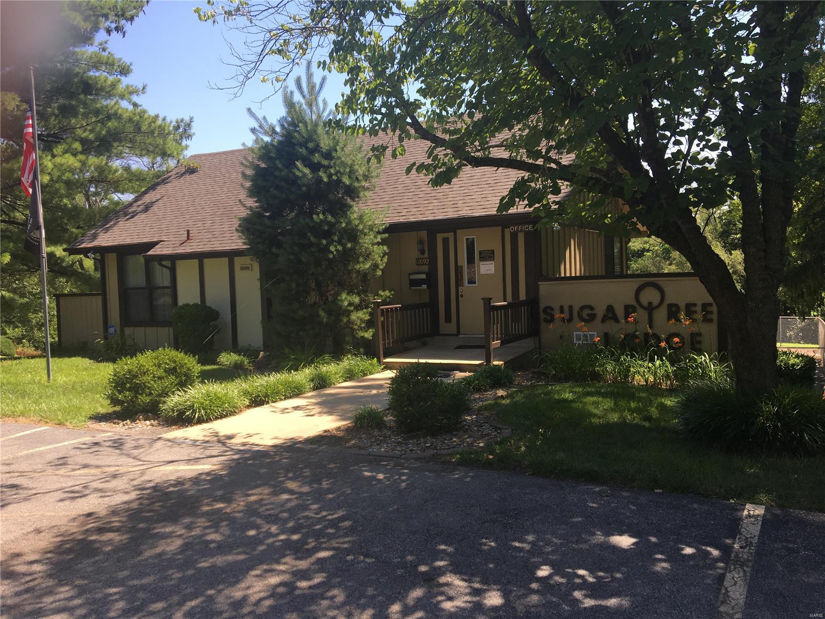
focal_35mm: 29
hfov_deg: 61.7
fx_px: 691
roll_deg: +1.6
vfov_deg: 48.2
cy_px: 310
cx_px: 412
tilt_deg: -2.8
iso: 25
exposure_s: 1/574
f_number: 2.2
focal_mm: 4.15
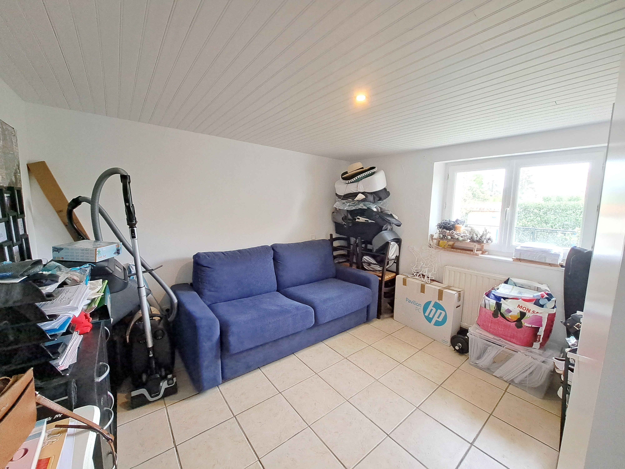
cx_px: 312
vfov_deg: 89.9
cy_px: 234
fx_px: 235
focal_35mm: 13
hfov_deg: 106.2
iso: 200
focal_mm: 1.74
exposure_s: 1/50
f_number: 2.2
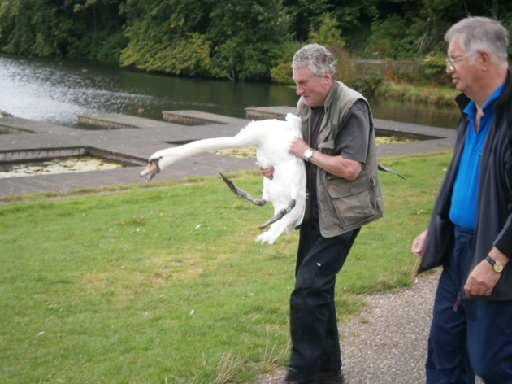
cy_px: 190
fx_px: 902
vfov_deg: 24.0
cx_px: 258
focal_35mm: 61
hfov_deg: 31.7
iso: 80
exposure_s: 1/80
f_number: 3.9
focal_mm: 10.7
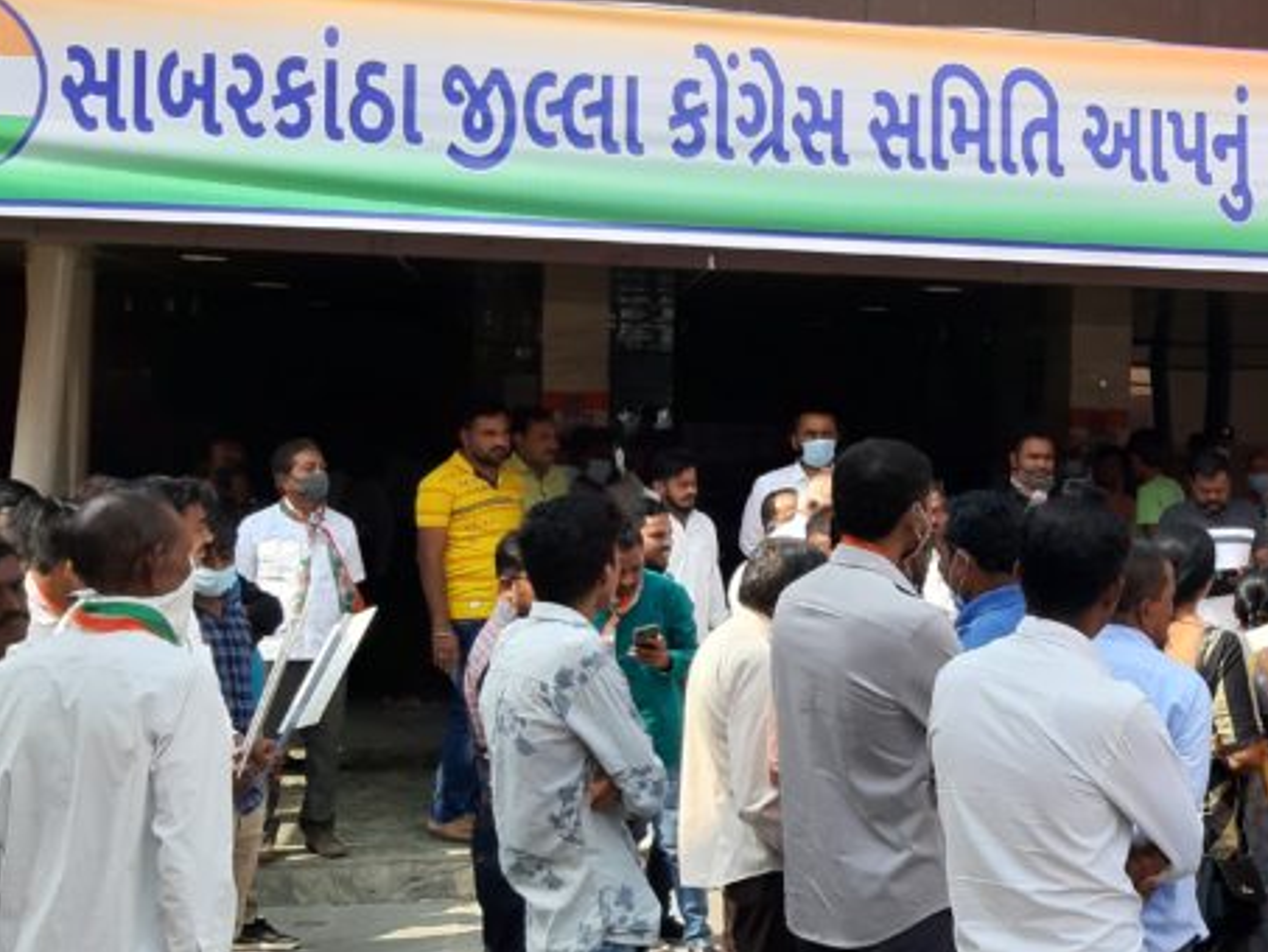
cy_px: 468
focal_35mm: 61
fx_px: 2235
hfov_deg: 30.4
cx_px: 1114
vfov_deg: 24.0
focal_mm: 3.93
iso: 40
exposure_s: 1/595
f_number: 1.7
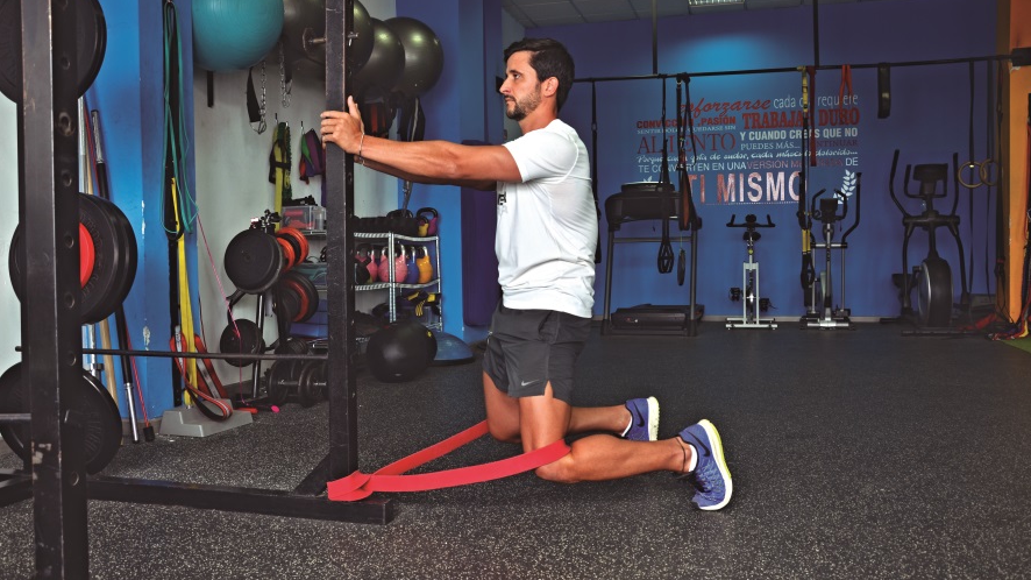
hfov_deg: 58.7
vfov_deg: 35.1
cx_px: 521
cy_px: 280
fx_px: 917
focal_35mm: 34
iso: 160
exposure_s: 1/13
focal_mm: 21
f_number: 5.6
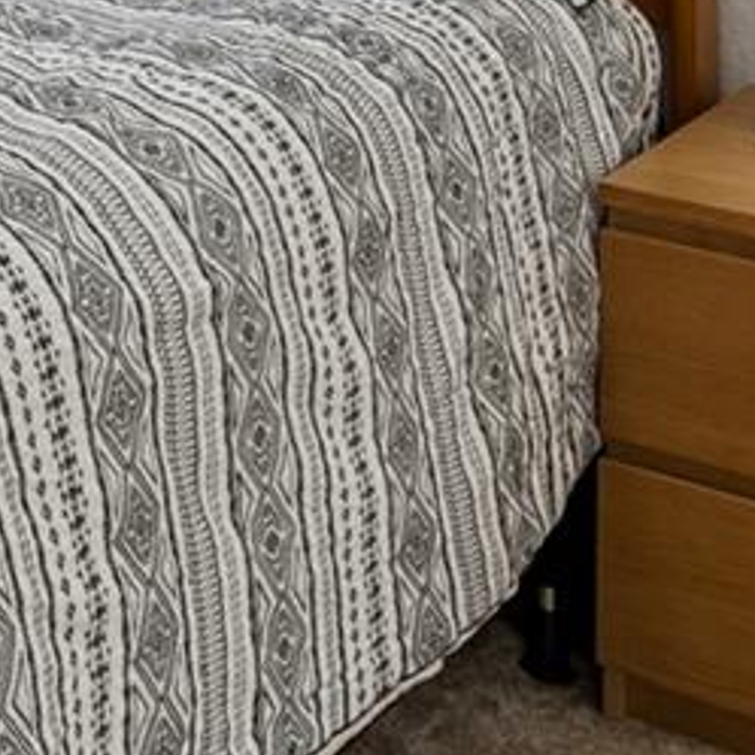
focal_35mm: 82
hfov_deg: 19.3
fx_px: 2023
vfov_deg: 17.9
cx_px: -255
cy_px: -512
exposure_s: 1/10
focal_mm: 10
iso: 100
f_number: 7.1
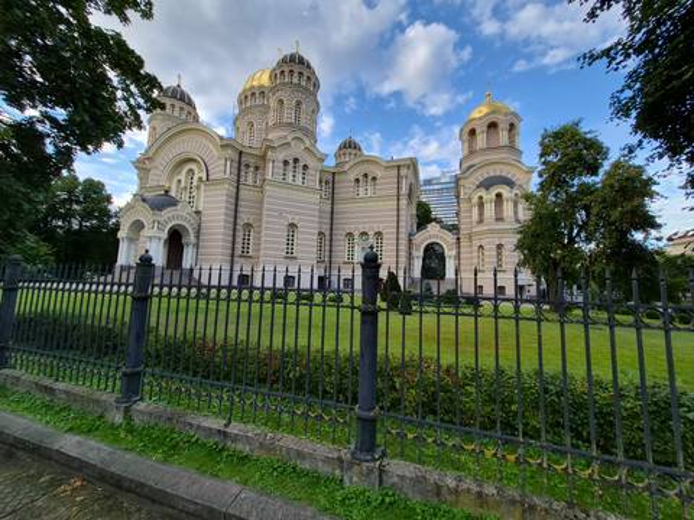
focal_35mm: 13
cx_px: 347
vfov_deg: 89.9
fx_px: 261
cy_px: 260
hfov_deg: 106.2
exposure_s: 1/379
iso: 40
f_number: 2.2
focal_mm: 1.74
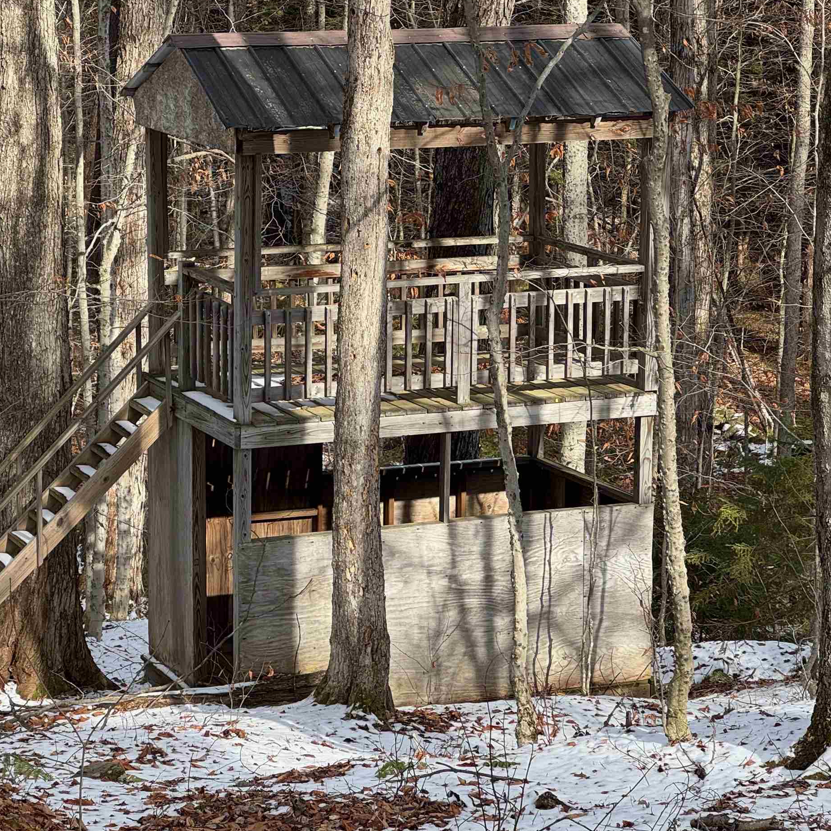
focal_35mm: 113
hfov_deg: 15.4
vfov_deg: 15.4
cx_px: 349
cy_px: 417
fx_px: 3069
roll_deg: +0.0
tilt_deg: -11.3
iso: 25
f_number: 2.8
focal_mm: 9
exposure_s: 1/208
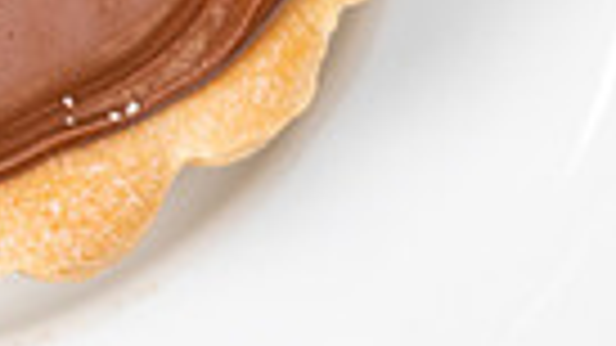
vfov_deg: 1.5
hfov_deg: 2.6
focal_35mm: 819
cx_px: -261
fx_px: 13375
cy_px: -226
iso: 160
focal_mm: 85
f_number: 5.6
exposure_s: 1/50
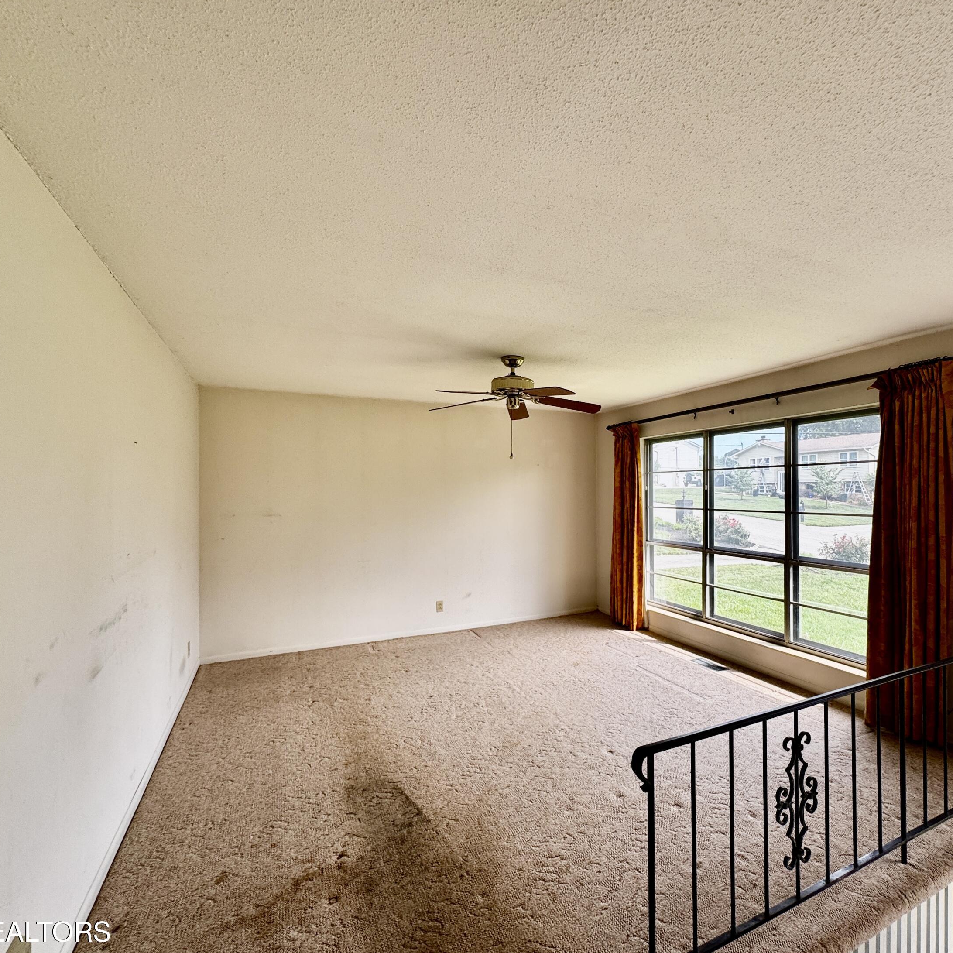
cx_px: 558
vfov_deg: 84.0
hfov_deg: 83.2
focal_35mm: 17
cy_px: 486
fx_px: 530
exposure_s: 1/231
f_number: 2.2
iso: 40
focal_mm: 2.22
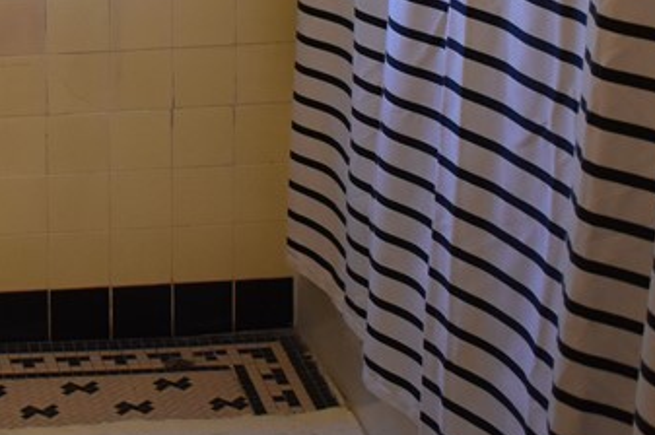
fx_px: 1847
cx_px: -192
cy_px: -142
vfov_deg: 13.0
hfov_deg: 18.7
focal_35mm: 102
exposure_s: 1/125
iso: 800
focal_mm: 21
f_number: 3.8
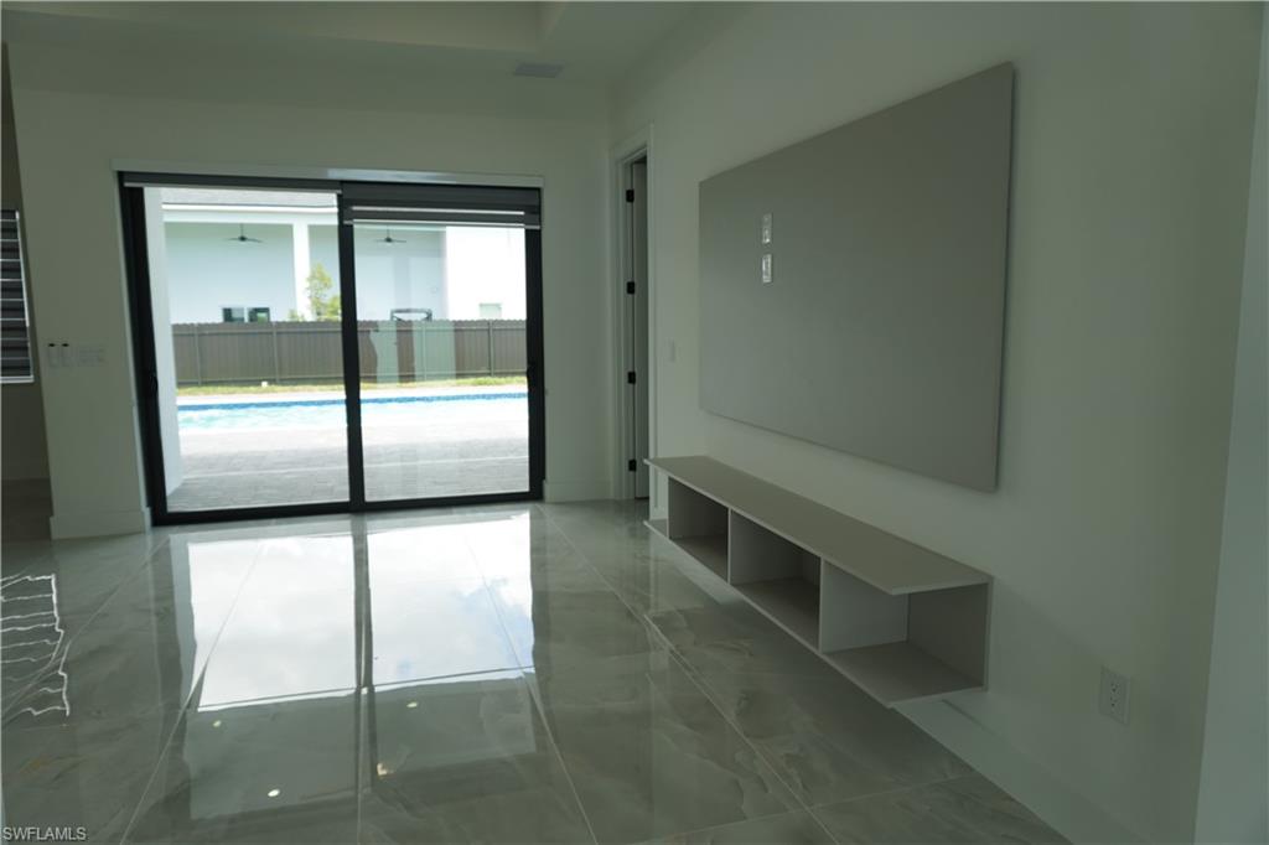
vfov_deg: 53.1
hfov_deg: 73.8
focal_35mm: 24
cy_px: 422
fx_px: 846
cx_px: 634
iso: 100
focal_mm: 16
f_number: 4.5
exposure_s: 1/80
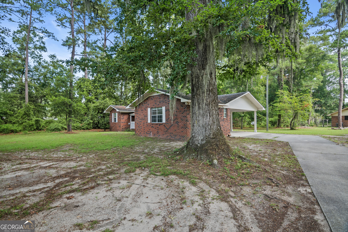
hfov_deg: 95.0
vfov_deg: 72.1
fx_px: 159
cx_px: 174
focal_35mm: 16
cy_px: 116
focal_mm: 11
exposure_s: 1/30
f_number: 8
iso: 250
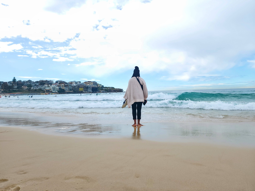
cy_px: 96
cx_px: 128
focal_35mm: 23
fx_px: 169
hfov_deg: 73.9
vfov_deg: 58.9
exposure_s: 1/500
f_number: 1.8
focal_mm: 6.4
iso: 12
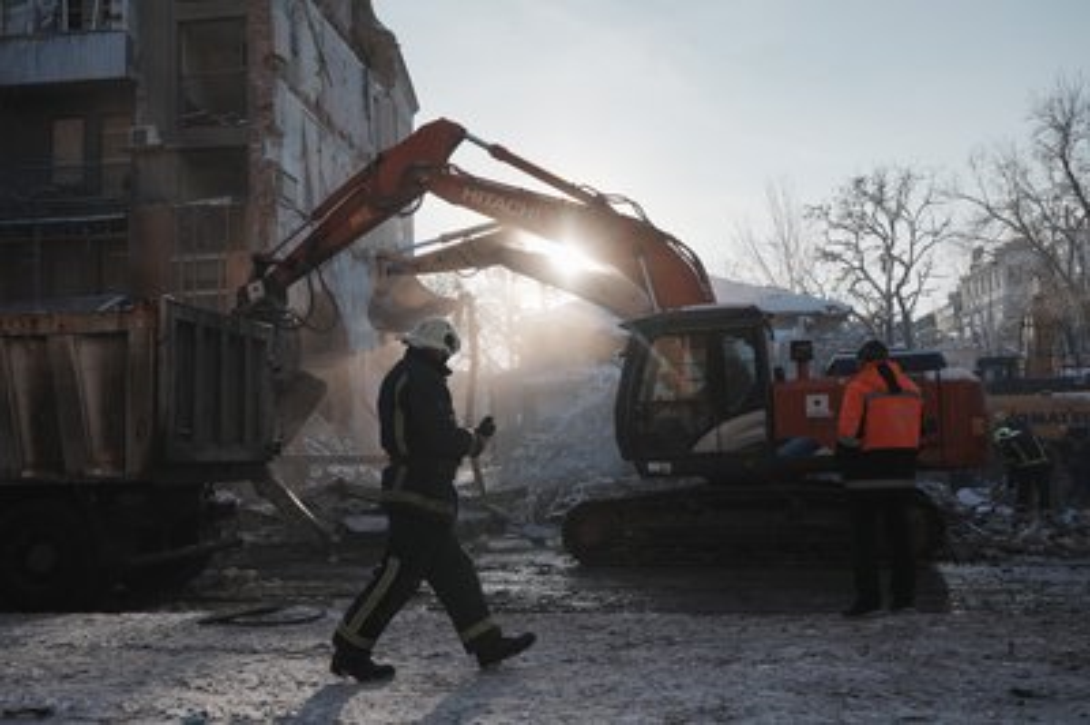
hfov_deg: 54.5
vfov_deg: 37.8
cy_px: 362
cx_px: 545
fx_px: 1059
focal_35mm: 35
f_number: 5
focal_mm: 35
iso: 100
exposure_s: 1/800
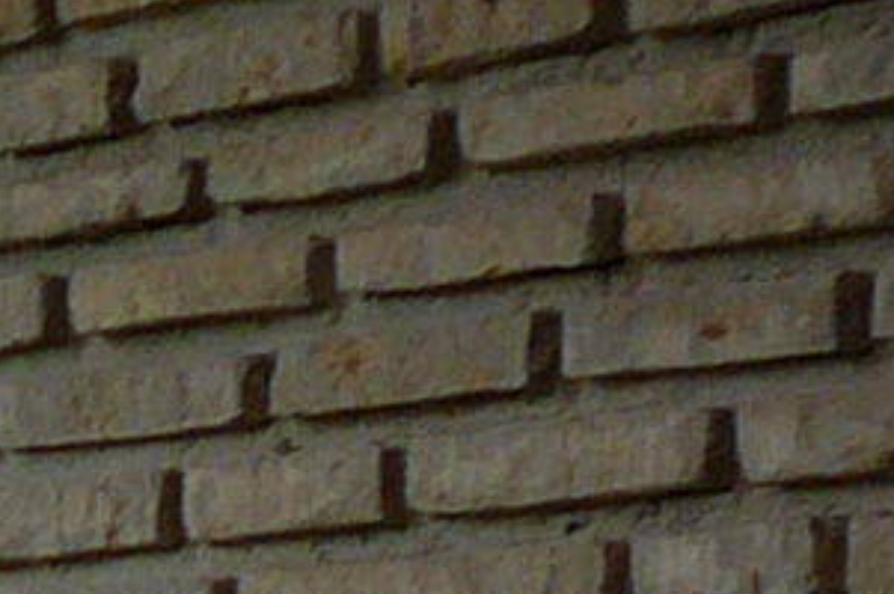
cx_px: -1616
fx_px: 6152
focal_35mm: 248
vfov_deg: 5.3
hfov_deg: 7.5
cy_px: 1636
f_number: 2.8
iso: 100
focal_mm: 5.2
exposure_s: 1/60
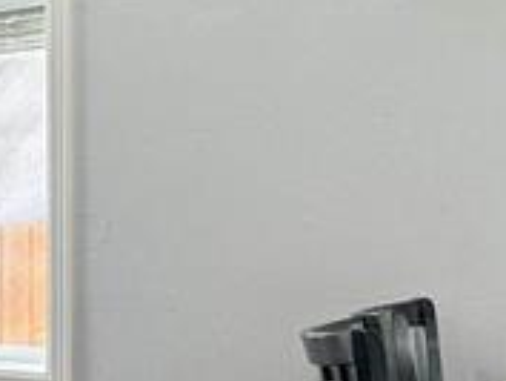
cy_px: 266
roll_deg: +1.0
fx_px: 1185
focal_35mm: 81
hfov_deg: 15.5
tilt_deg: -1.9
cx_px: -658
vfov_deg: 18.2
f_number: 2.2
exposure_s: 1/120
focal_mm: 2.22
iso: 50
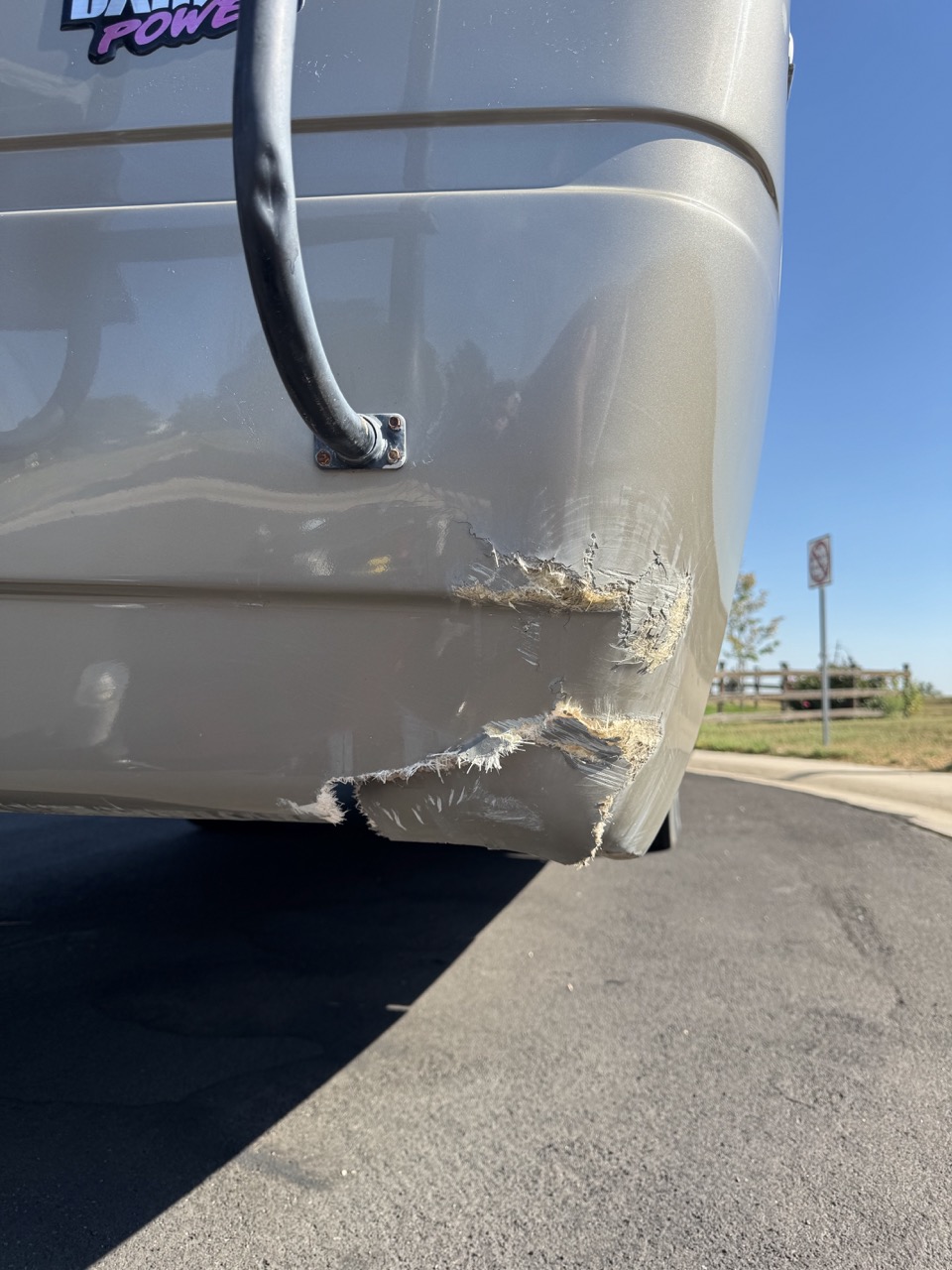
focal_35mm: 24
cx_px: 476
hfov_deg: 56.8
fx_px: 880
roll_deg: -0.6
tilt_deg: +3.3
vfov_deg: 71.6
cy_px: 635
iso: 80
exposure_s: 1/1767
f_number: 1.78
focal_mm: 6.76
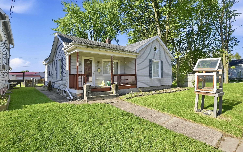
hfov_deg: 91.1
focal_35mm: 18
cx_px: 124
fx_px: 119
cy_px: 69
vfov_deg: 64.9
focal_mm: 11.5
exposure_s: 1/640
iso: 100
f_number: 4
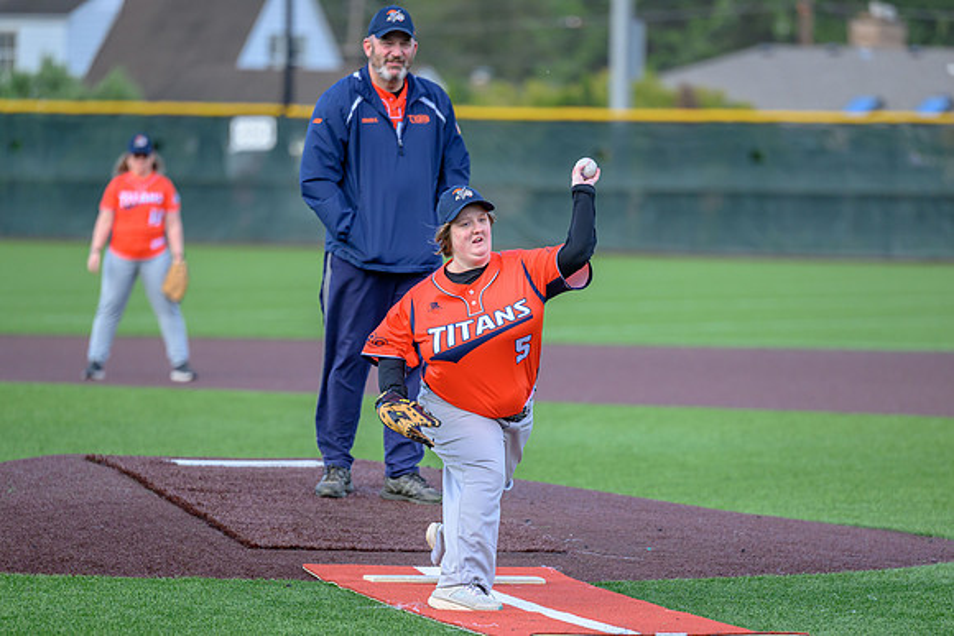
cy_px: 385
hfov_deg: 8.5
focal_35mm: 242
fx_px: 6427
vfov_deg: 5.7
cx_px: 495
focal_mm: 200
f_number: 3.2
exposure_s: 1/2000
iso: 800
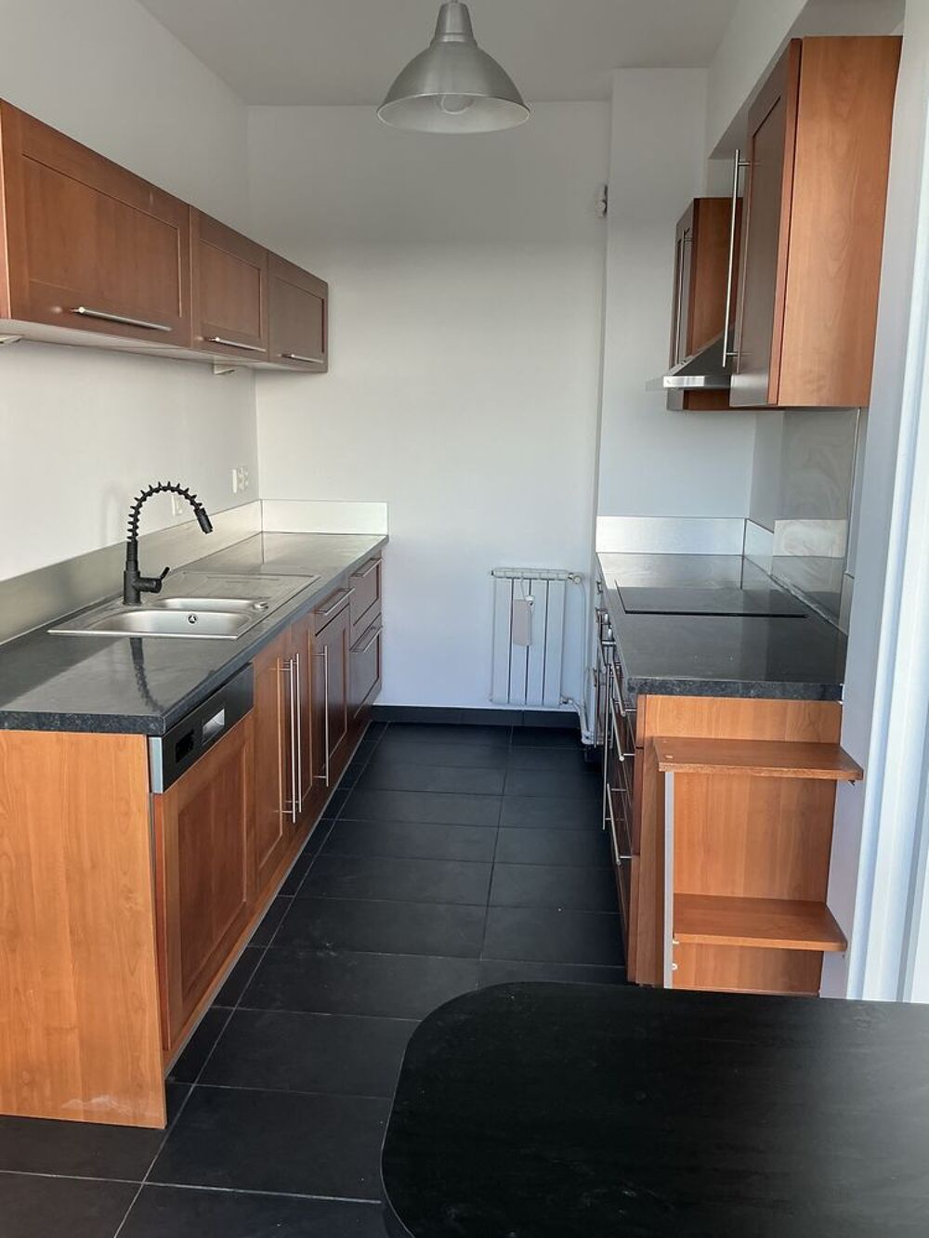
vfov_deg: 61.7
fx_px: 1038
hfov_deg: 48.2
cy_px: 619
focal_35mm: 29
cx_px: 464
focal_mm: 3
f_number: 1.8
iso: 40
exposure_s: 1/120
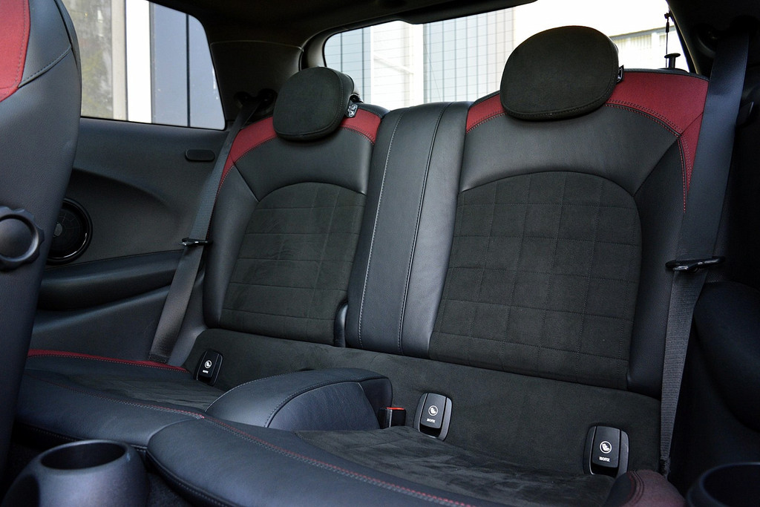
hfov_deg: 67.4
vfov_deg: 47.9
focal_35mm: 27
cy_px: 254
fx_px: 570
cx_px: 380
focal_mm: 18
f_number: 5
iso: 800
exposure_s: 1/60
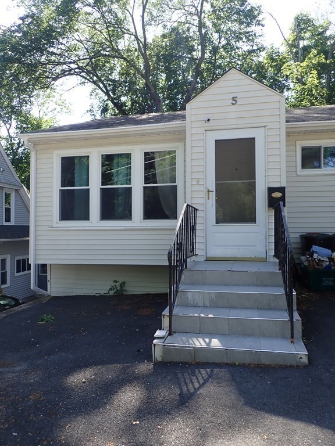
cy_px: 223
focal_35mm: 25
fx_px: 323
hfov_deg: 54.9
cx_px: 168
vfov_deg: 69.4
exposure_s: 1/200
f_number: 2.8
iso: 100
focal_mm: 4.5
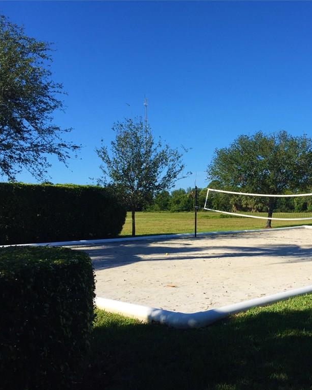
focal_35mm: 38
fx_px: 439
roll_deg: +0.0
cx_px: 253
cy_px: 196
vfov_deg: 47.9
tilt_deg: +1.7
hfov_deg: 37.6
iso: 32
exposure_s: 1/2326
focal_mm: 4.15
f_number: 2.2
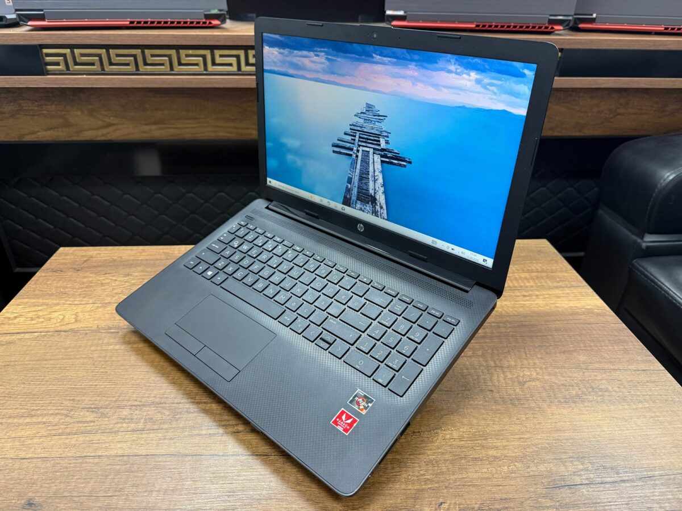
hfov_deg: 71.6
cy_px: 256
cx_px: 341
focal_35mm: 24
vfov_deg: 56.8
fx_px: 473
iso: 250
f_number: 1.78
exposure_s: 1/50
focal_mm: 6.76
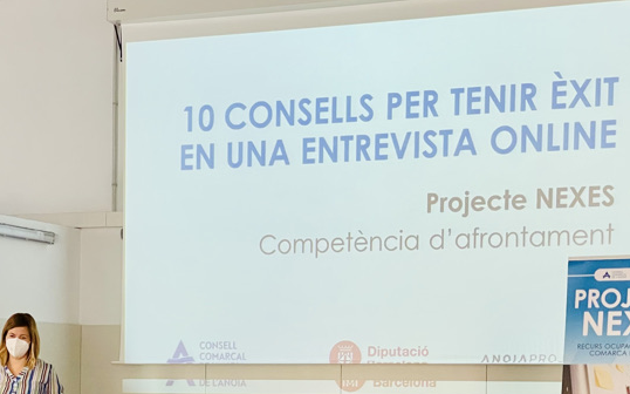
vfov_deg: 12.3
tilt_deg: -1.1
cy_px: 429
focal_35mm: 105
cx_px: 194
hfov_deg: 19.7
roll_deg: -0.5
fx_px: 1802
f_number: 2
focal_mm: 6
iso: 250
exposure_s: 1/50
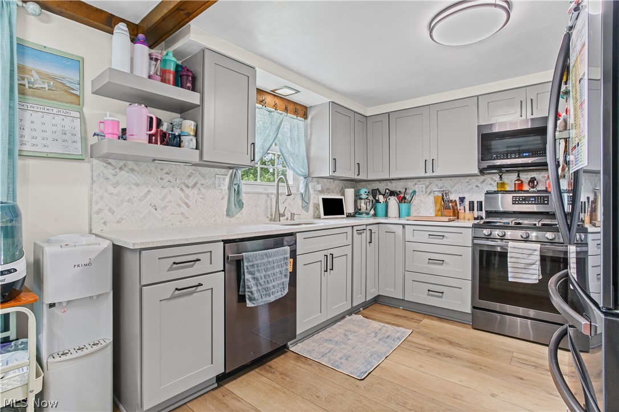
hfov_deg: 93.3
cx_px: 310
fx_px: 292
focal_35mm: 17
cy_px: 206
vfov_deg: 70.4
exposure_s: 1/4
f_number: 10
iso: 400
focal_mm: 17
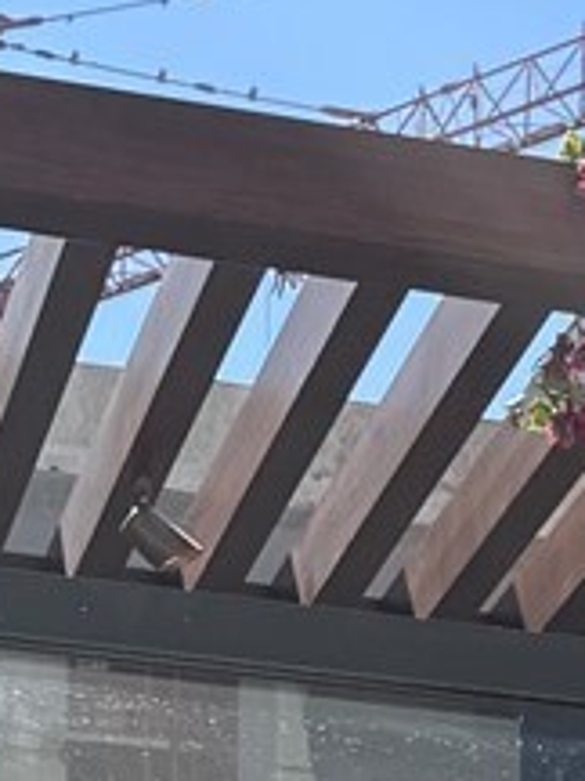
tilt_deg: -1.2
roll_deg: -1.8
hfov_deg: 8.1
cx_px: 964
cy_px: 2010
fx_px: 4011
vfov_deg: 9.6
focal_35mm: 178
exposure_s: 1/3759
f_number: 1.78
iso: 80
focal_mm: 6.76
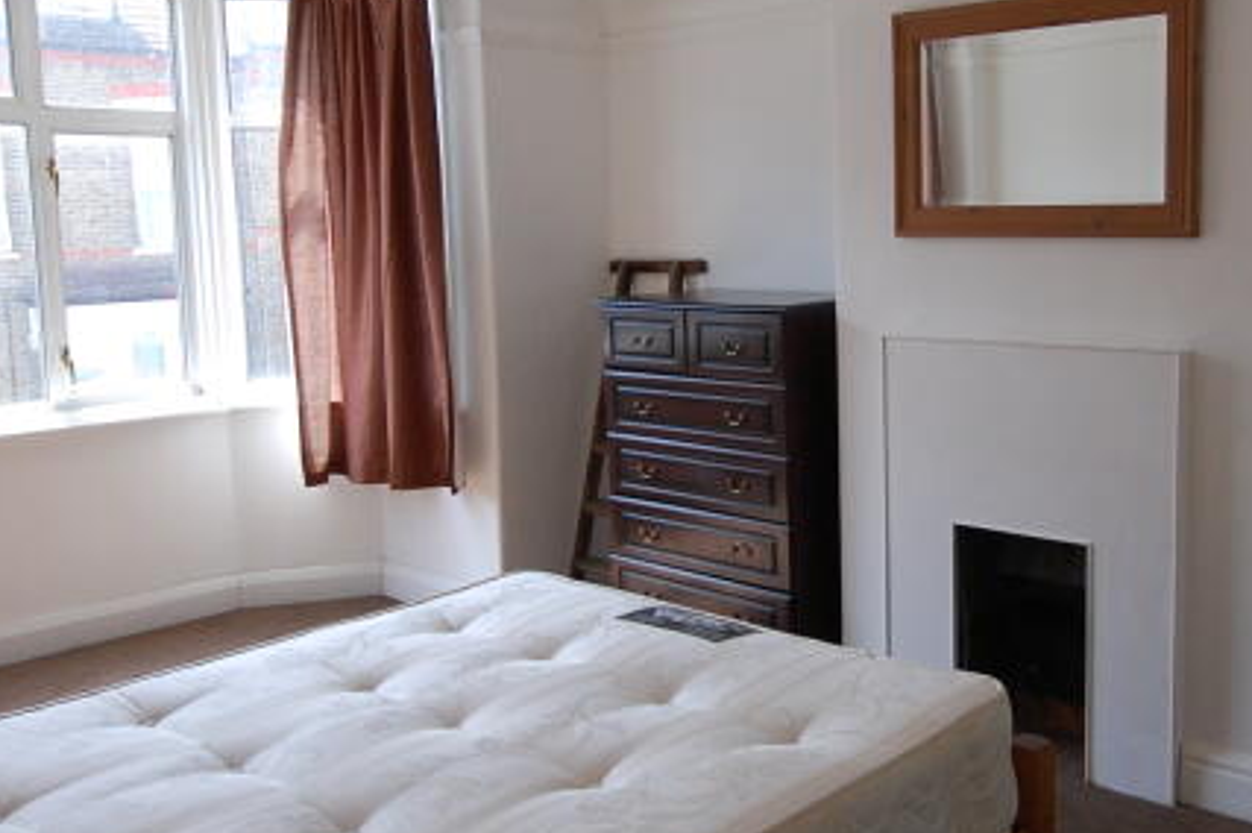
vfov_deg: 36.8
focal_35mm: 36
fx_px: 1251
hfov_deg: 52.7
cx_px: 762
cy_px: 368
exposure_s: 1/125
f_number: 5.6
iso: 400
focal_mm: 10
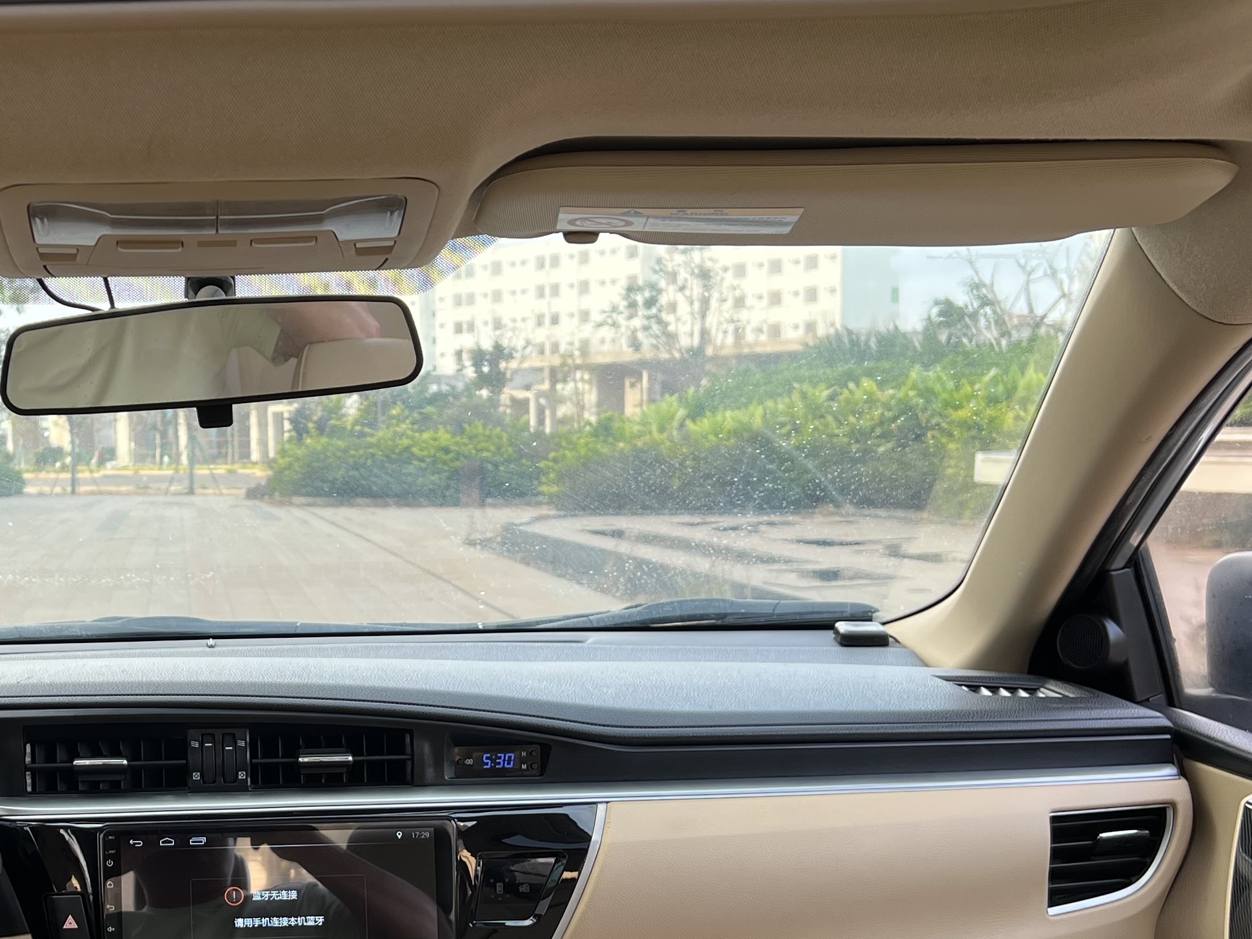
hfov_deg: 34.3
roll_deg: +1.9
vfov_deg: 26.7
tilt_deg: -7.6
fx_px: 1953
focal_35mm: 54
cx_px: 219
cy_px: 686
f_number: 1.5
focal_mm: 5.7
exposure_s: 1/121
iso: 32
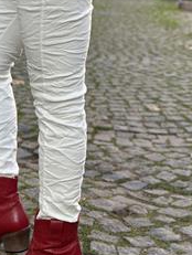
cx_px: 25
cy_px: 62
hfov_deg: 16.5
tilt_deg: -11.0
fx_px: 656
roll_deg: -3.6
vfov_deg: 21.8
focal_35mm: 89
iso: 80
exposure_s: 1/719
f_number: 1.78
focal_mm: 6.86
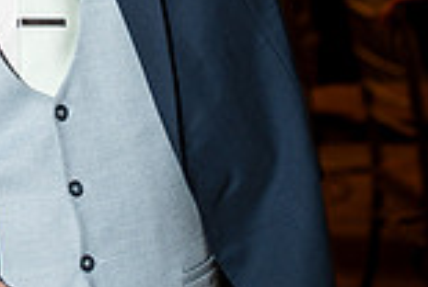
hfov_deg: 12.4
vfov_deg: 8.2
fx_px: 1930
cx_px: -45
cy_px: -245
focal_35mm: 162
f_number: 1.8
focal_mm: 35
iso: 200
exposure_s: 1/200
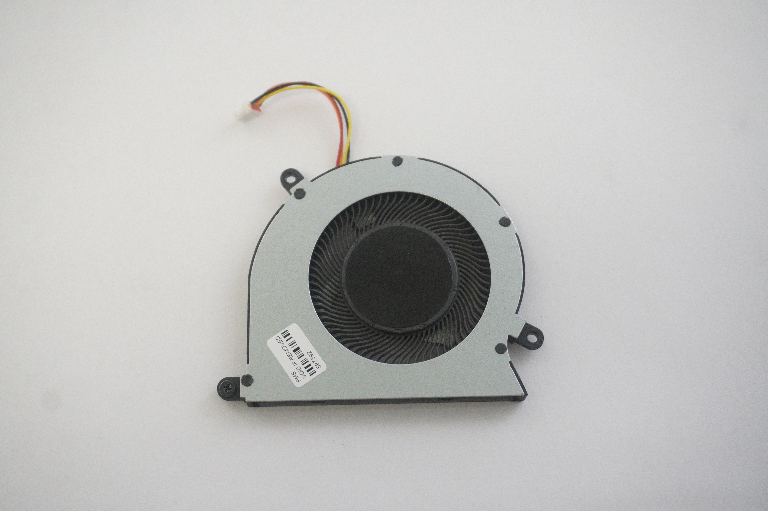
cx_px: 384
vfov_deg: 28.0
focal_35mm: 48
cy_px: 256
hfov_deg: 41.1
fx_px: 1023
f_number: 5.6
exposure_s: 1/320
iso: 4000
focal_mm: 32
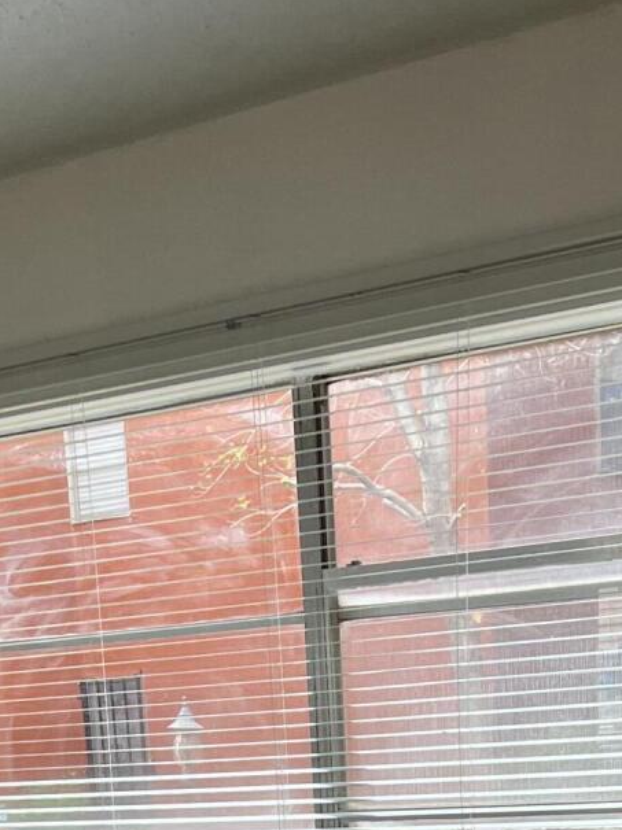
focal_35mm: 86
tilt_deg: -14.8
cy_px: 1299
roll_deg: +3.2
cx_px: 302
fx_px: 2063
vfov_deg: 19.4
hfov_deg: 17.1
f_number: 1.5
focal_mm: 5.7
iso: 80
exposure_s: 1/120
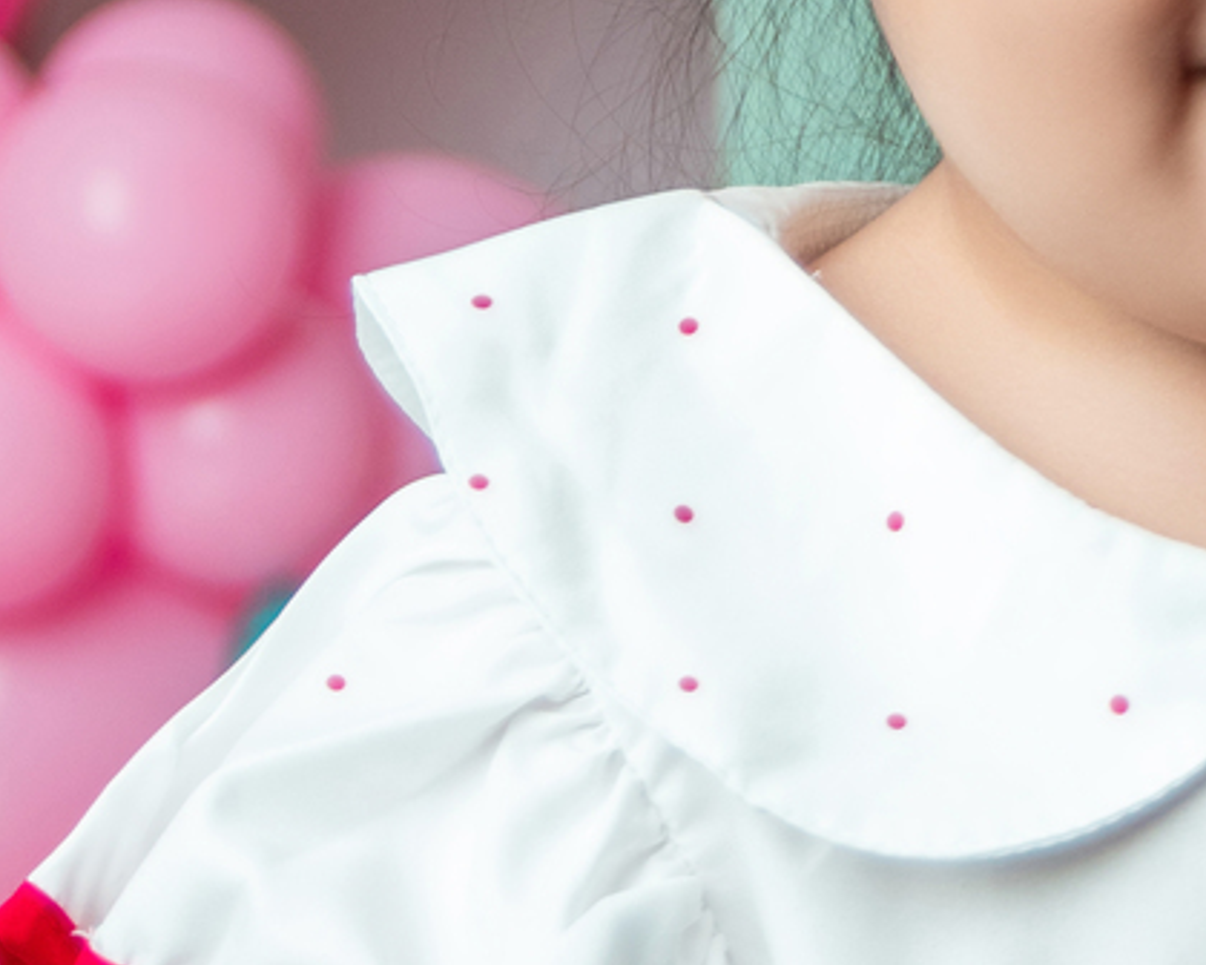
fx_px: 6460
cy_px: 715
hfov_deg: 10.7
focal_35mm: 181
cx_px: 454
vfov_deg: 8.5
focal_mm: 45
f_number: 4.5
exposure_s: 1/160
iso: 250
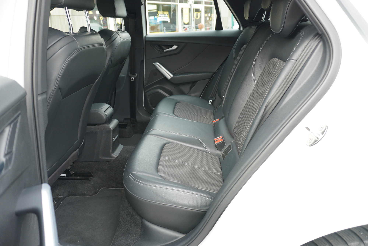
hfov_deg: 73.7
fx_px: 245
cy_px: 123
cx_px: 184
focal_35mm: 24
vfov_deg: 53.2
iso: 125
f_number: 3.5
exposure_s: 1/30
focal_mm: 16
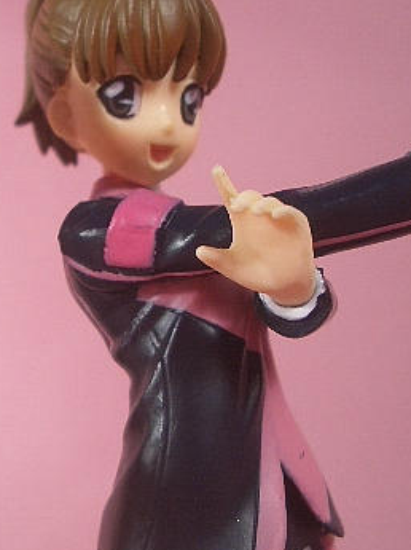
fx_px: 1031
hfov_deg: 21.8
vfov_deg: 29.8
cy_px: 306
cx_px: 14
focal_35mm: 65
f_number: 2.6
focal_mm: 5.8
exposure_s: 1/100
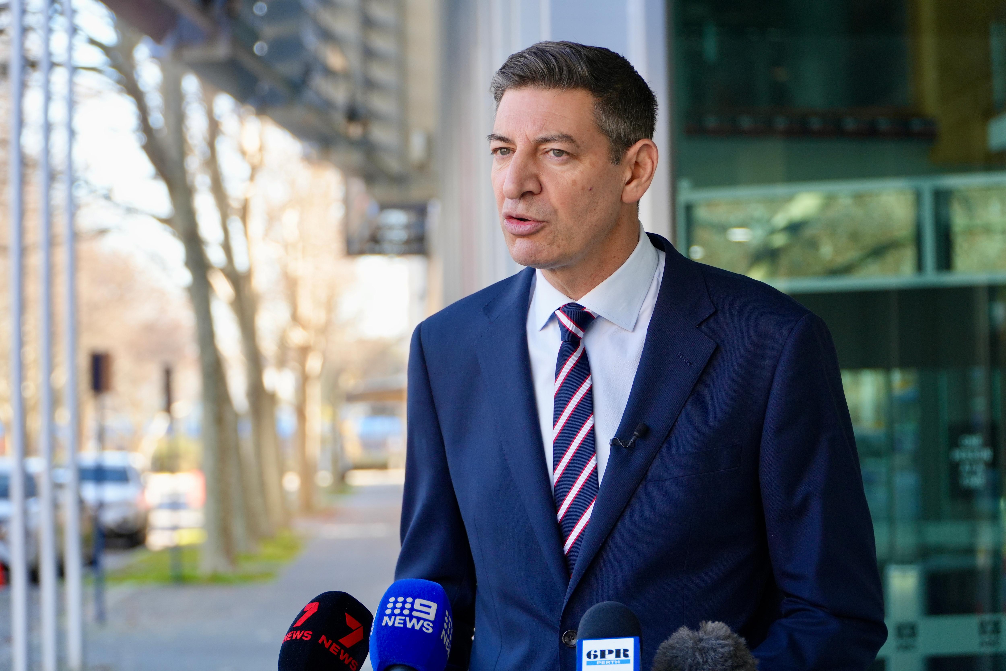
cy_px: 336
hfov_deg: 17.9
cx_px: 503
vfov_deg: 12.0
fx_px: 3185
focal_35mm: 114
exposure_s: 1/160
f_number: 4
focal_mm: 76
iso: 250
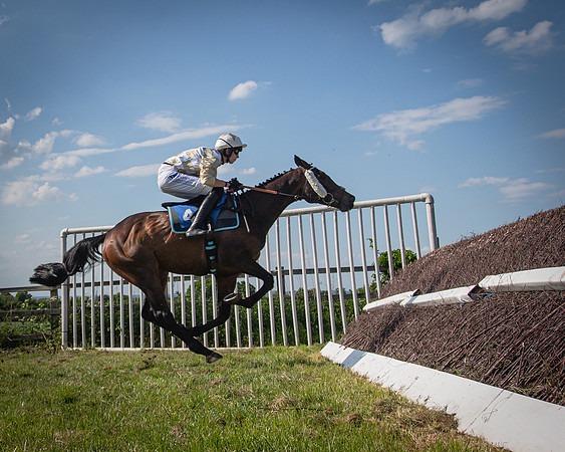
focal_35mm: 46
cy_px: 184
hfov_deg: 38.5
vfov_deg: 32.6
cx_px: 98
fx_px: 770
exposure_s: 1/1600
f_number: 4
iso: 100
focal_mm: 22
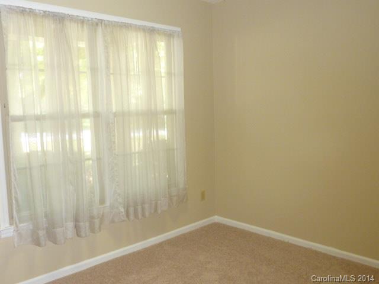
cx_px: 190
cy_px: 142
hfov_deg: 56.8
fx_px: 350
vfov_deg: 44.2
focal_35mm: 32
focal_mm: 4.1
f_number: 3.3
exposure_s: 1/30
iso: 250
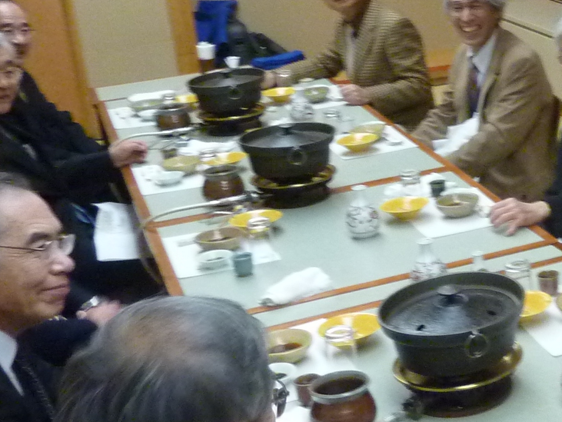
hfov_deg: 24.7
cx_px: 699
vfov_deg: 21.0
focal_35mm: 70
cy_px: 145
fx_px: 1137
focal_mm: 4.1
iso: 400
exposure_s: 1/20
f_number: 3.3
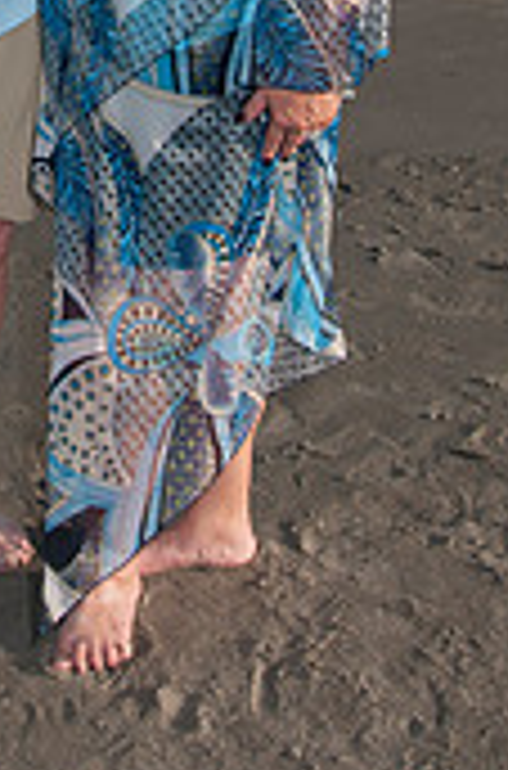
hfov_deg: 16.1
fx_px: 1767
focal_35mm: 83
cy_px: -171
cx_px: 25
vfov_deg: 22.5
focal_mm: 21
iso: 100
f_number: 11
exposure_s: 1/250
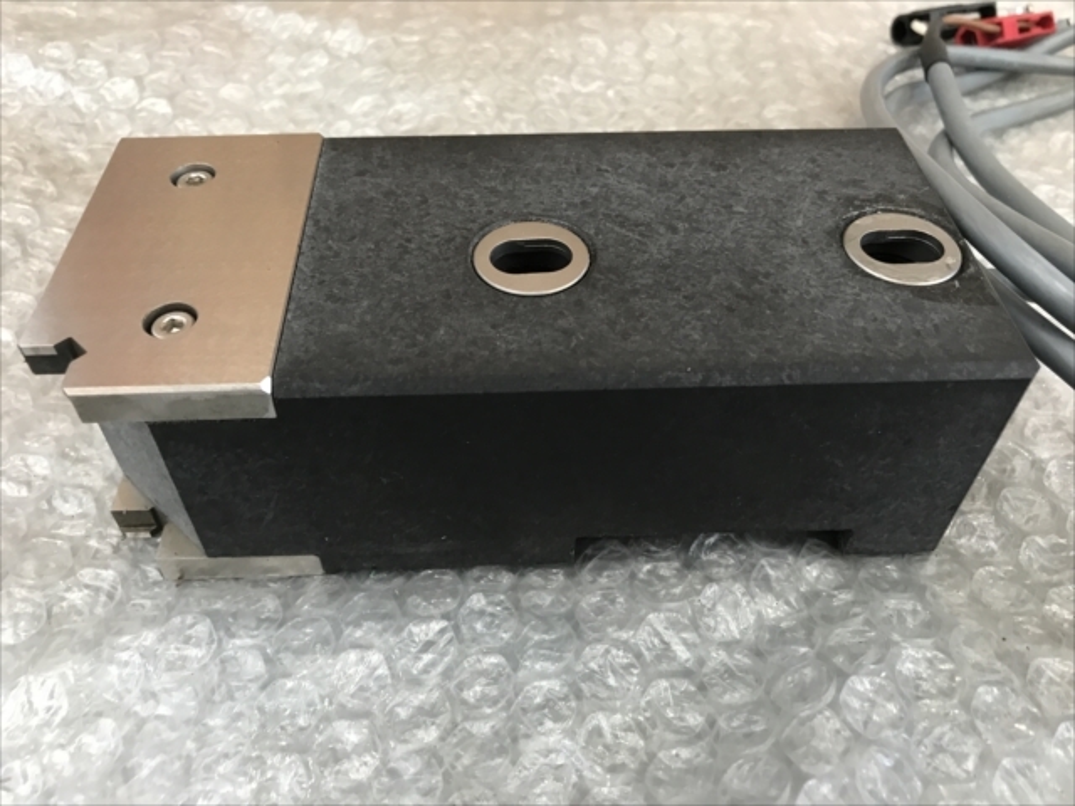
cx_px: 538
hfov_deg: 63.4
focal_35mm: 28
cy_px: 403
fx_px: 870
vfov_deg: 49.7
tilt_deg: -48.9
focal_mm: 3.99
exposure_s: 1/20
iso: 40
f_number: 1.8
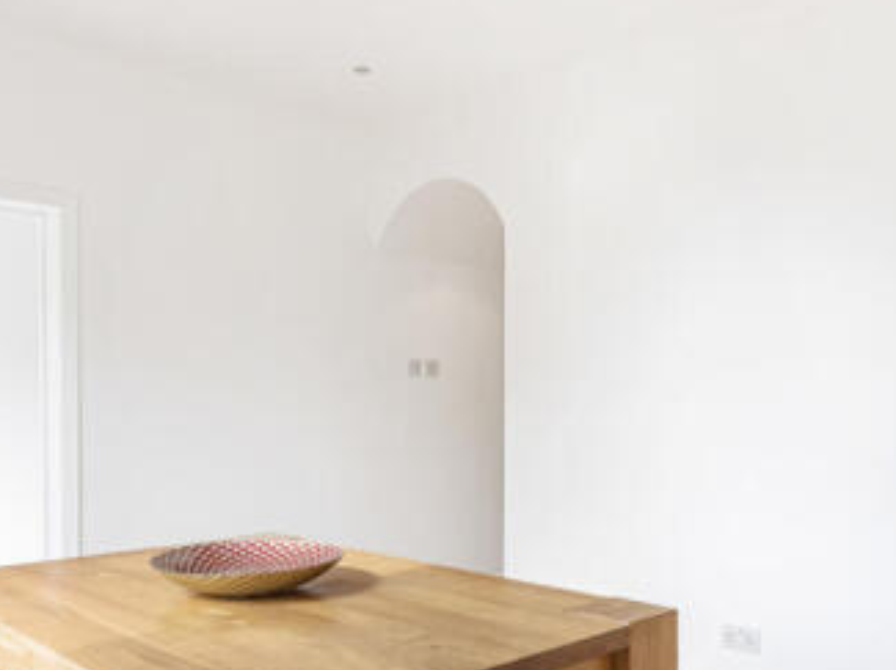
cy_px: 409
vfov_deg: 42.6
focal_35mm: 33
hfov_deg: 55.2
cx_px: 517
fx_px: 853
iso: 320
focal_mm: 17
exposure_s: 1/20
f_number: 9
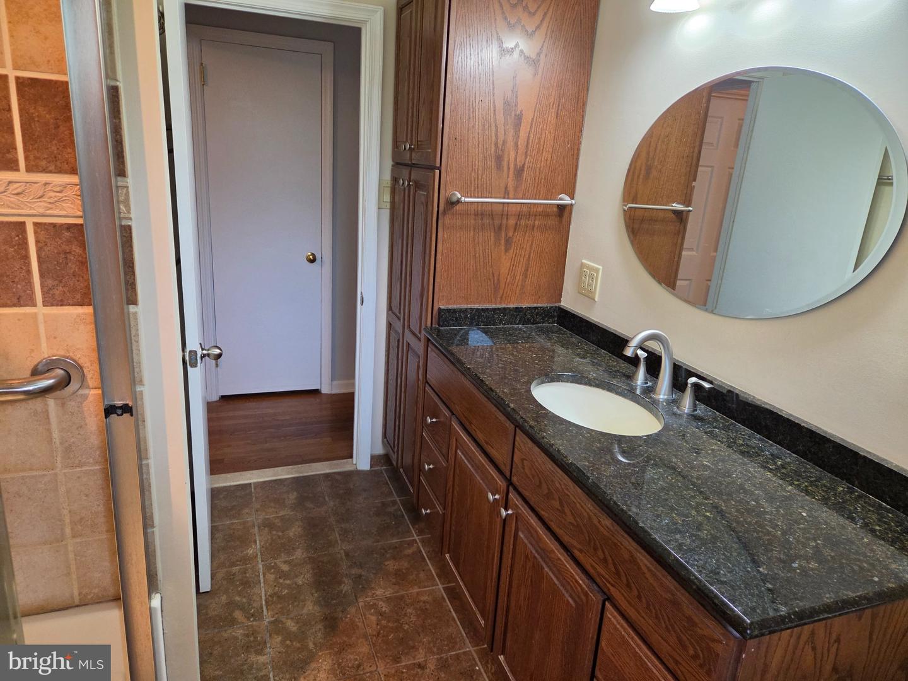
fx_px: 603
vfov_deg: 58.9
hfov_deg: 73.9
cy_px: 340
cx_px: 454
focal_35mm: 23
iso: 250
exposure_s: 1/120
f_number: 1.8
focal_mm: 5.4
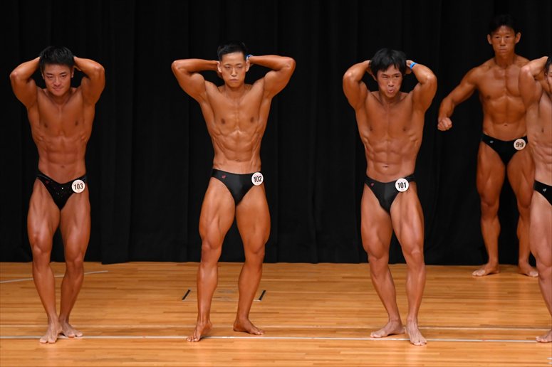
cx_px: 276
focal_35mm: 255
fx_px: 3908
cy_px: 184
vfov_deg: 5.4
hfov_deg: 8.1
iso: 3200
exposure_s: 1/400
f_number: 5.6
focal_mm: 170
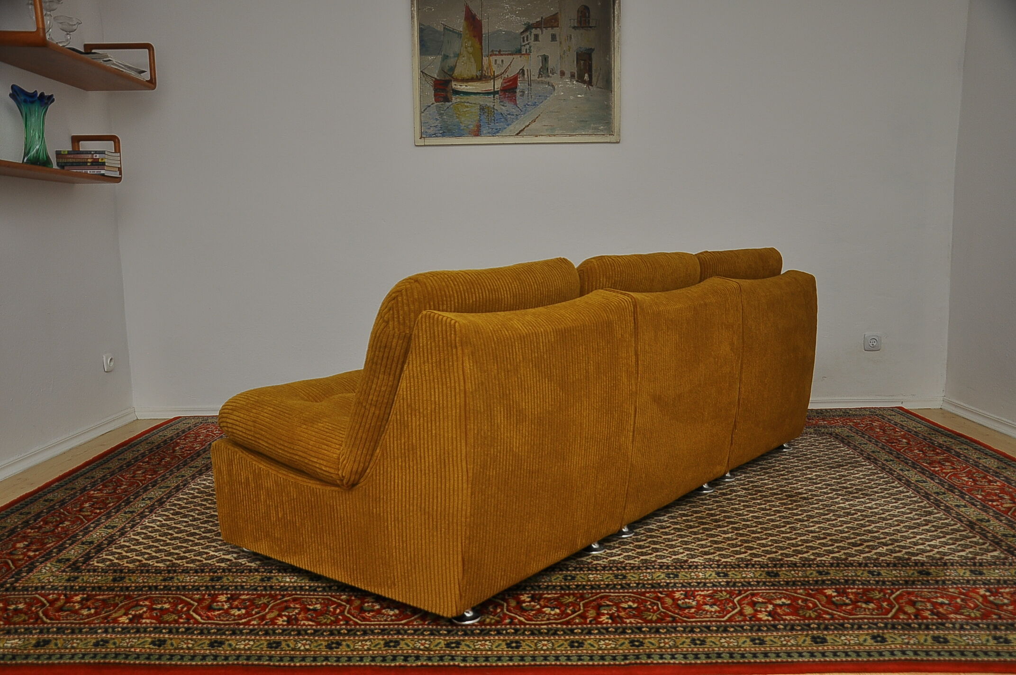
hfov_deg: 59.6
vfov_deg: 41.6
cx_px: 508
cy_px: 338
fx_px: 888
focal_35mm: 32
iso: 200
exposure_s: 1/200
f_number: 4.5
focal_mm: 21
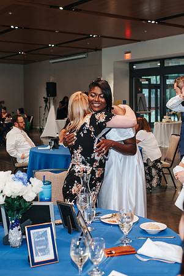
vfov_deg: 34.4
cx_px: 114
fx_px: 443
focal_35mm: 58
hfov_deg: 23.4
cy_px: 125
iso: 800
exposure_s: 1/160
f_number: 2.8
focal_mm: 35
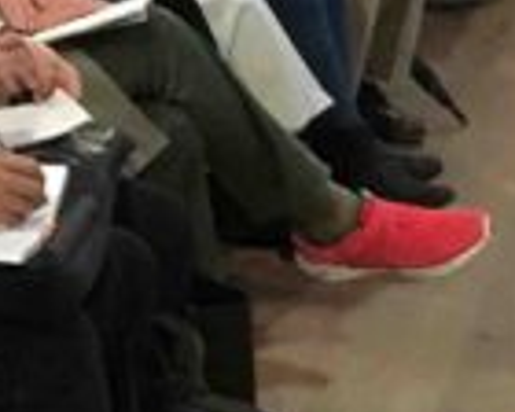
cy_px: -239
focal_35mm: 155
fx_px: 2363
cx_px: -791
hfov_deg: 10.4
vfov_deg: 9.6
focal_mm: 4.15
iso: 250
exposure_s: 1/17
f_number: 2.2
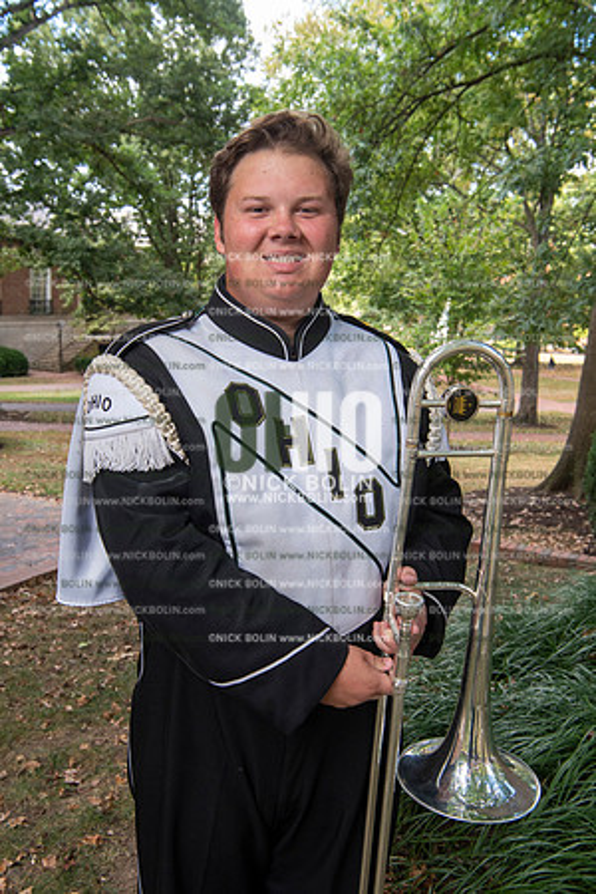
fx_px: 944
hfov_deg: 35.1
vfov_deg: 50.7
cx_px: 298
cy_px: 447
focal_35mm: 38
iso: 500
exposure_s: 1/100
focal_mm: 38
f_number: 8
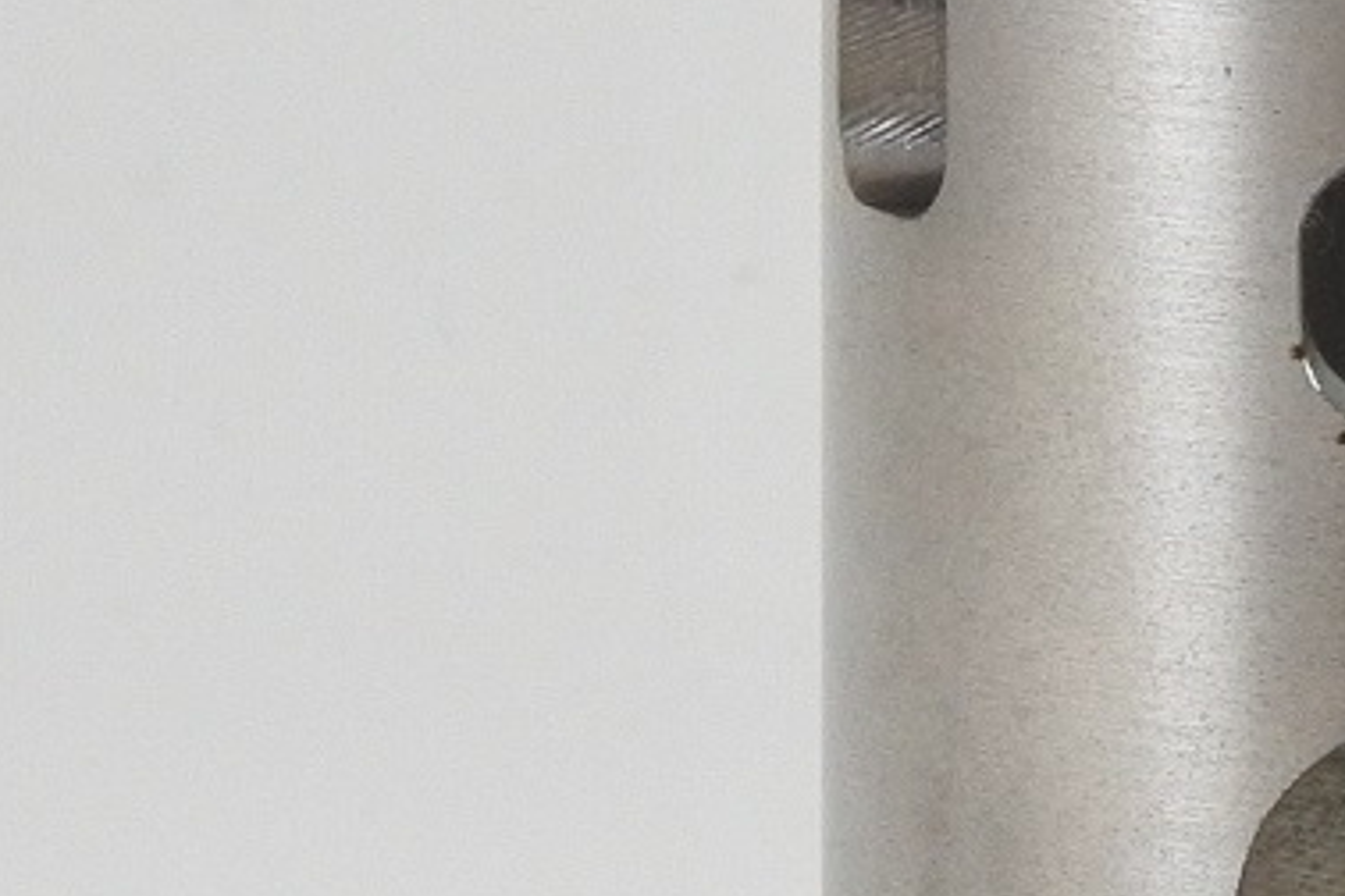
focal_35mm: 268
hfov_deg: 7.7
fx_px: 10012
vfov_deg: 5.1
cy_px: 340
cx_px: 884
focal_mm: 23.6
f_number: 5
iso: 560
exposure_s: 1/125
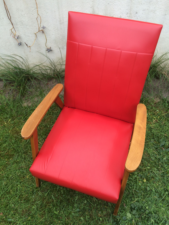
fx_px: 189
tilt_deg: -54.1
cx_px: 84
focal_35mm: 29
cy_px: 112
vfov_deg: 61.7
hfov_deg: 48.2
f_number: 2.2
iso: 32
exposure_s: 1/50
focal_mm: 4.15
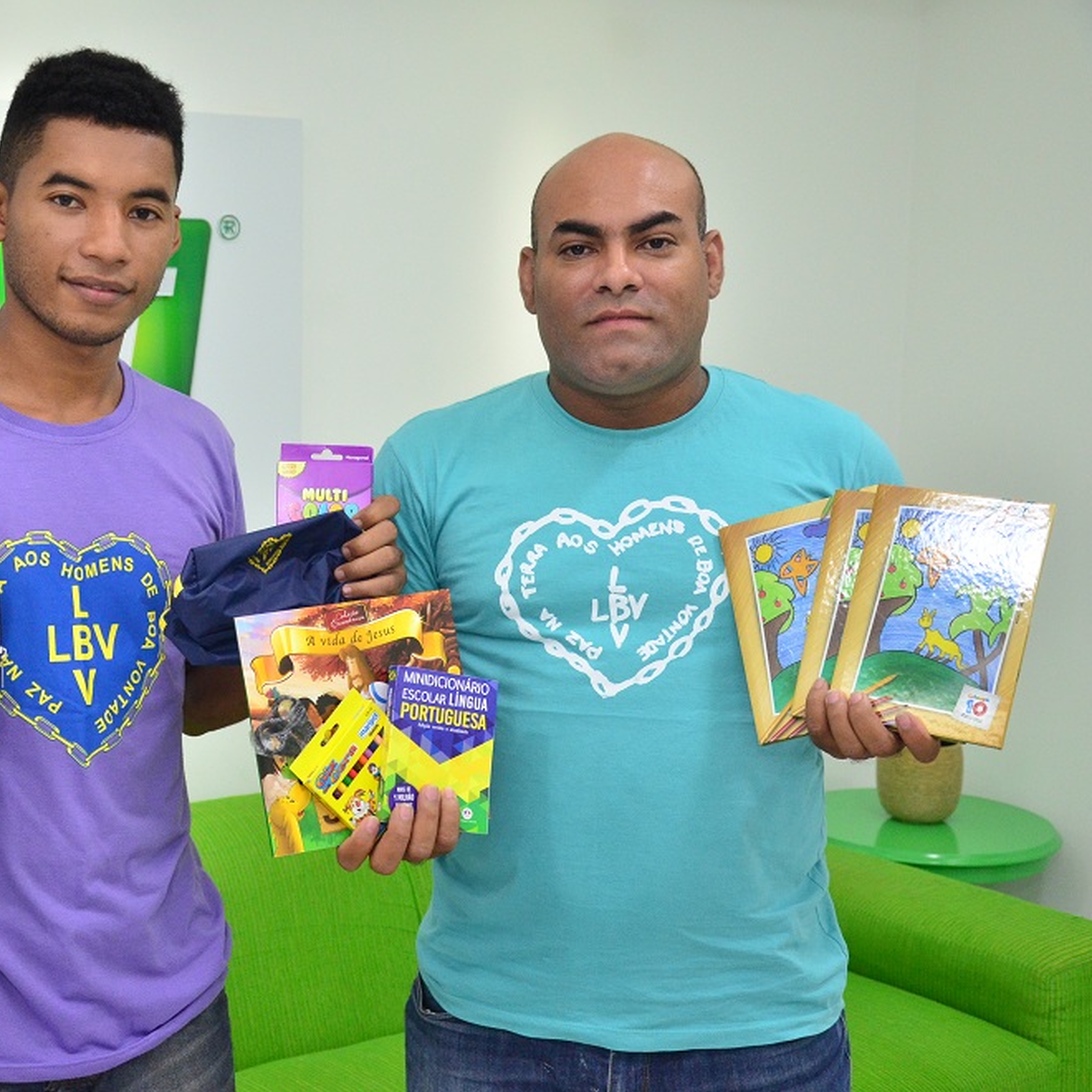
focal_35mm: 54
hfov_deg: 31.1
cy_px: 546
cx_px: 278
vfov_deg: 31.6
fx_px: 1927
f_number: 4
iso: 1600
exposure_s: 1/80
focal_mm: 28
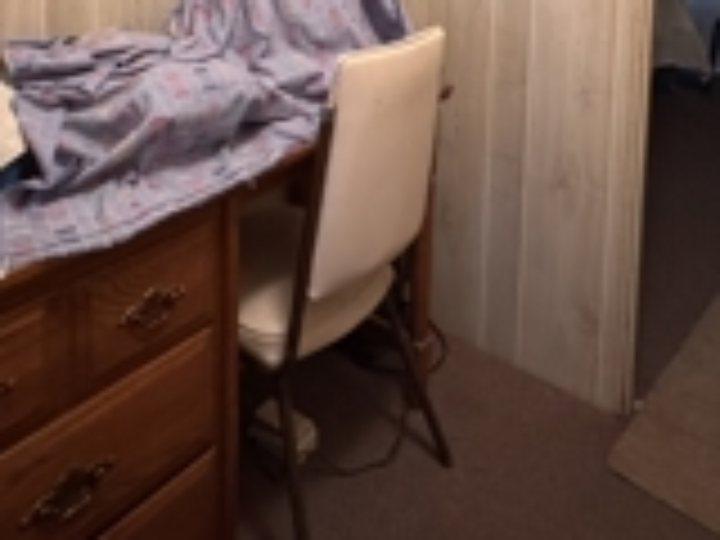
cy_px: -72
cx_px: 364
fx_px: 728
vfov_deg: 34.4
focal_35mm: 35
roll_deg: -1.5
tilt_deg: -6.7
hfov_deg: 52.6
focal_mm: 2.22
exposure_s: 1/60
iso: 1250
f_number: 2.2
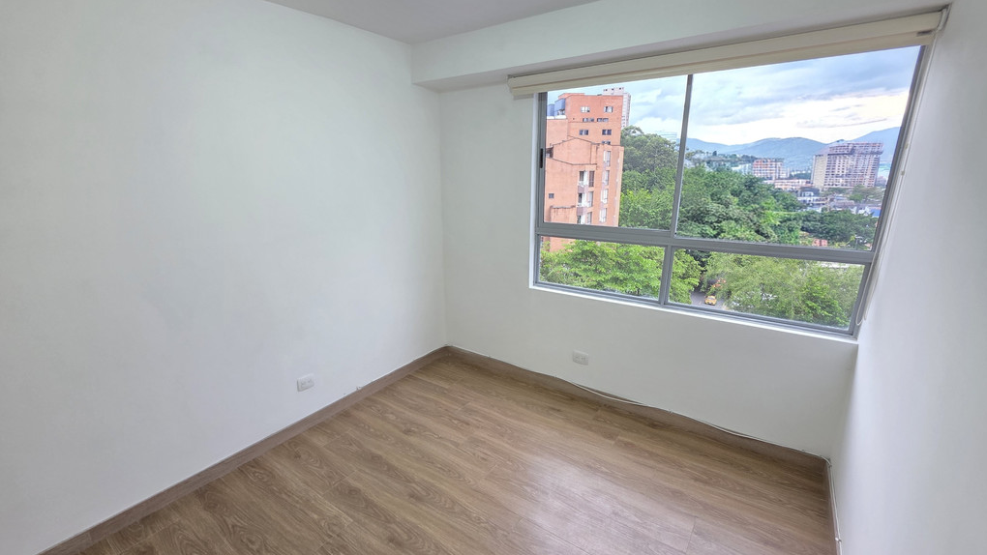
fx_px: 393
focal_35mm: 15
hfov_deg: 103.0
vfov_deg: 70.5
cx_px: 484
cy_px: 298
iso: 160
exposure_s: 1/120
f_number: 1.9
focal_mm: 2.2
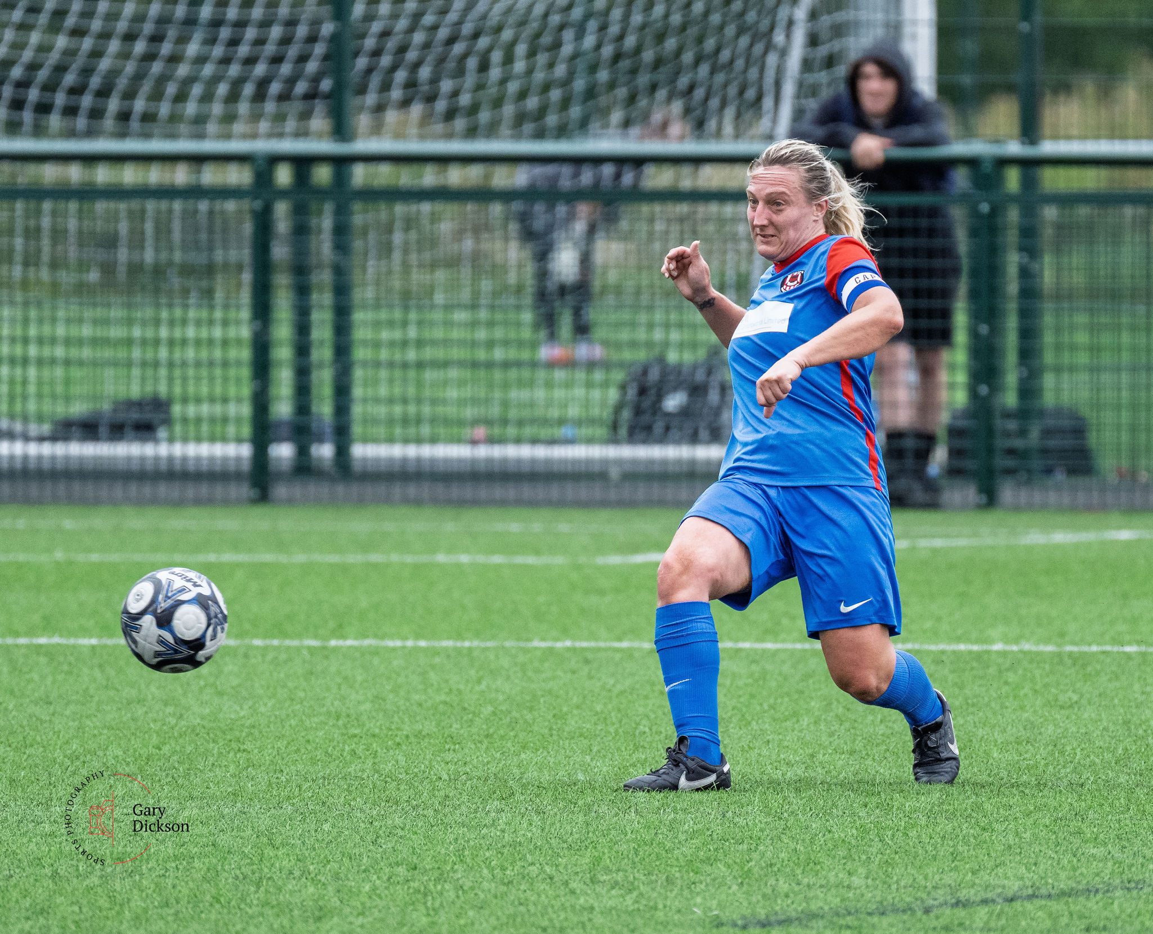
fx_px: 28337
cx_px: 815
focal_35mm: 827
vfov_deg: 1.9
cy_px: 487
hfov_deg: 2.3
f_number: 5.6
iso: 1600
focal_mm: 400
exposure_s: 1/1250
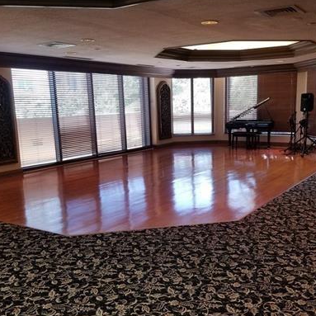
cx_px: 169
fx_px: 372
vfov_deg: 45.8
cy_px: 186
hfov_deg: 46.0
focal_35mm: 36
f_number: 1.7
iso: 160
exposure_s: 1/120
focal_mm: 4.25
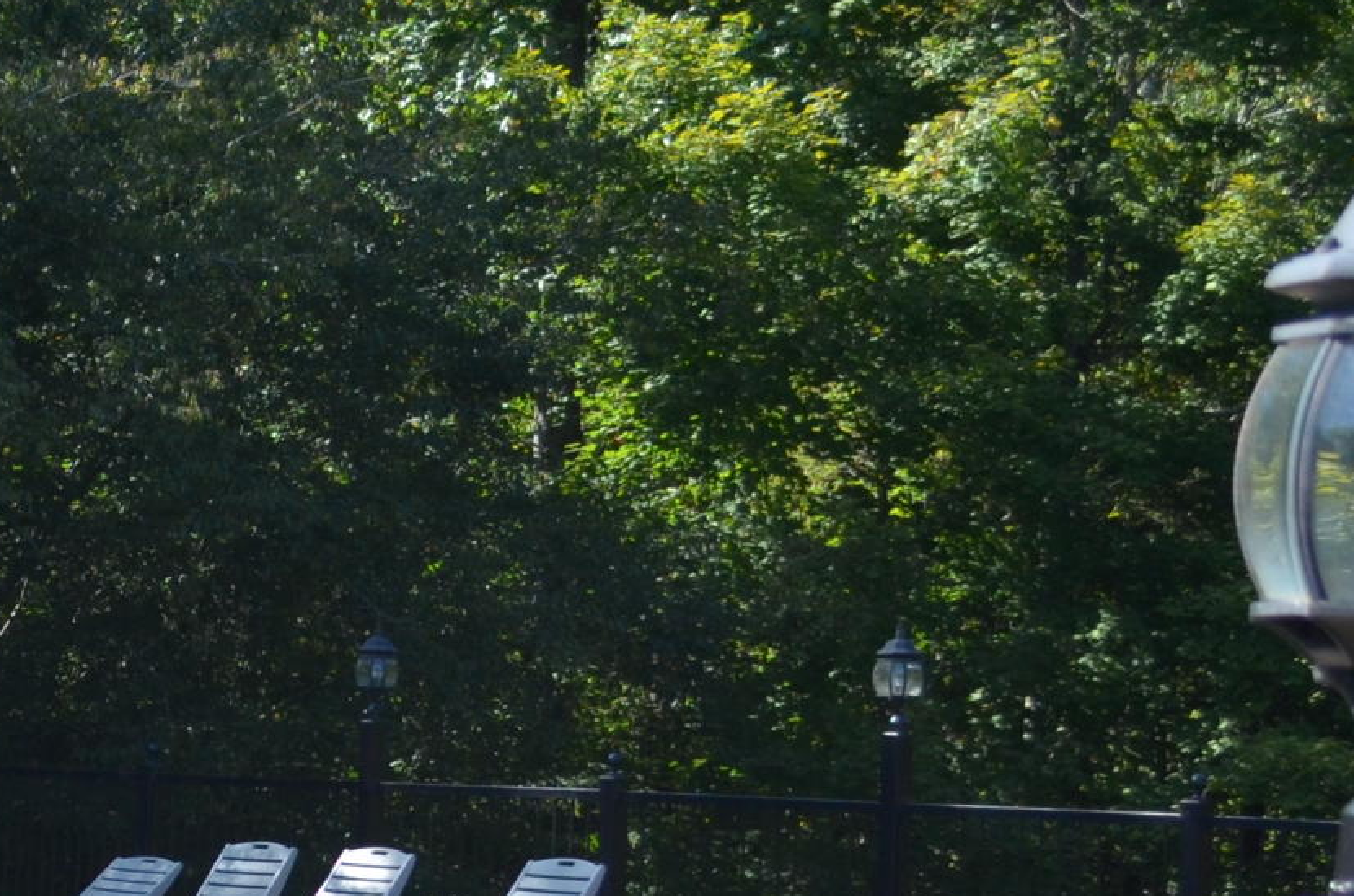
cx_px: -604
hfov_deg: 14.8
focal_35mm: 130
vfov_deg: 10.4
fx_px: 4878
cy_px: 854
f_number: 4.2
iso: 400
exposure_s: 1/1000
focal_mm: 24
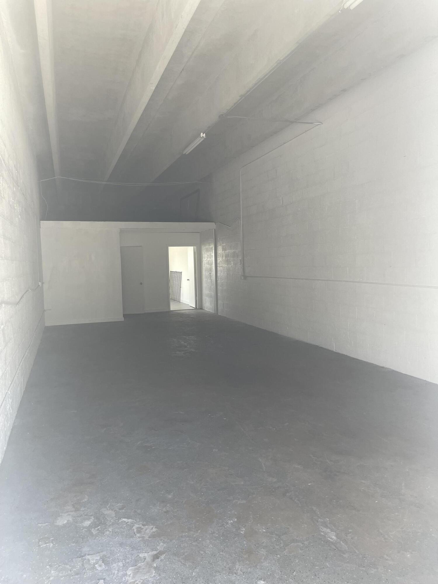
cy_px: 292
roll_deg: +1.4
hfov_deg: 54.9
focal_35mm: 25
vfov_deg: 69.4
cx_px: 219
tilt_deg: -3.7
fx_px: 422
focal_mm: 5.1
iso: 80
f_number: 1.6
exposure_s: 1/121
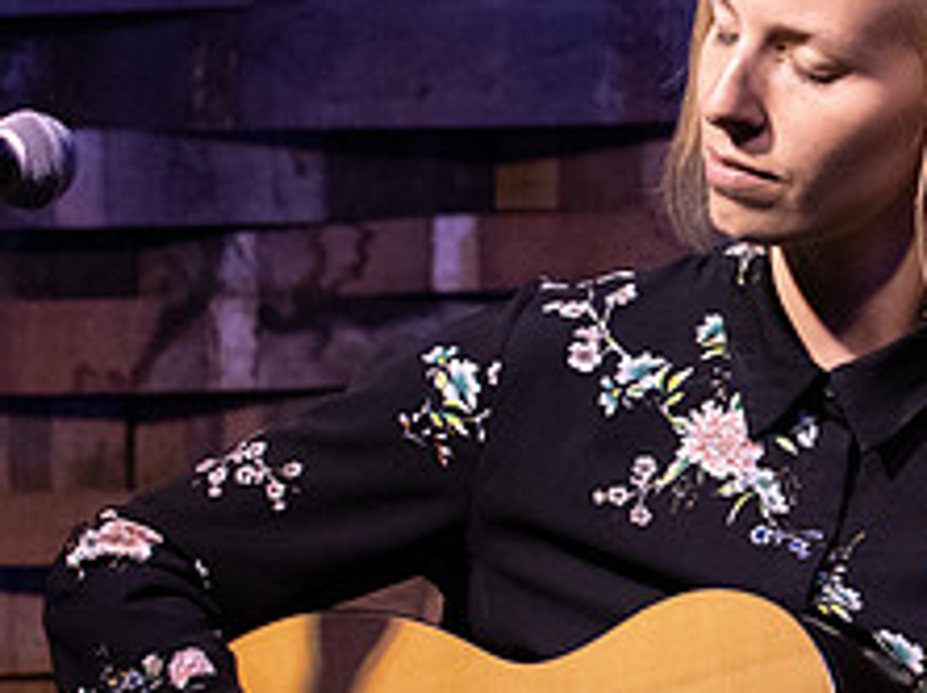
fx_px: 18645
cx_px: 996
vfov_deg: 2.1
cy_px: 428
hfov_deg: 2.8
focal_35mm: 697
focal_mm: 240
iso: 6400
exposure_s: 1/125
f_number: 6.3
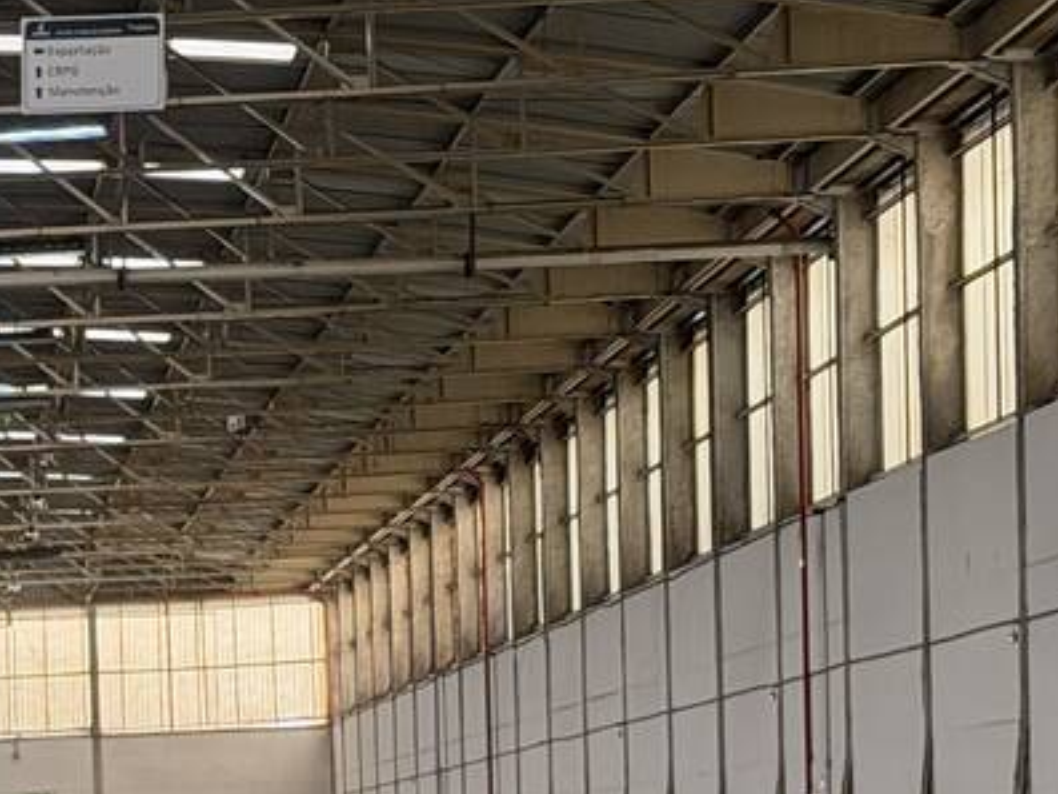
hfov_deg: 11.1
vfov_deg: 8.4
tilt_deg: -4.4
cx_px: -245
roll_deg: +3.1
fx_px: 5320
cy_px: 1196
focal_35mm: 174
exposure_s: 1/120
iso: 160
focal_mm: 6.76
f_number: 1.78
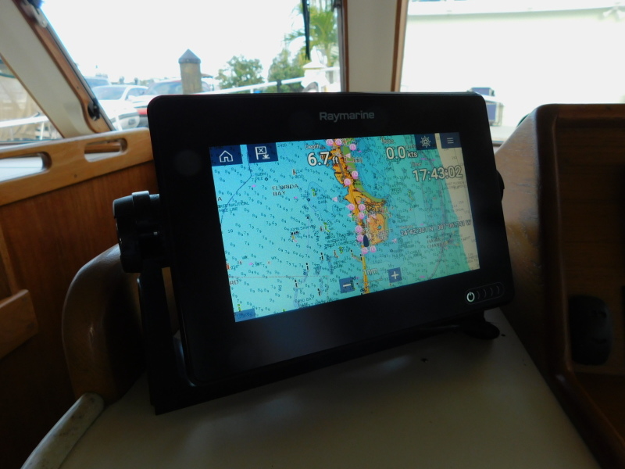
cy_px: 234
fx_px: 415
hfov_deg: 73.9
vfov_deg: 58.9
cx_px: 312
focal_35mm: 23
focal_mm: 4
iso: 125
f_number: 3
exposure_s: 1/160
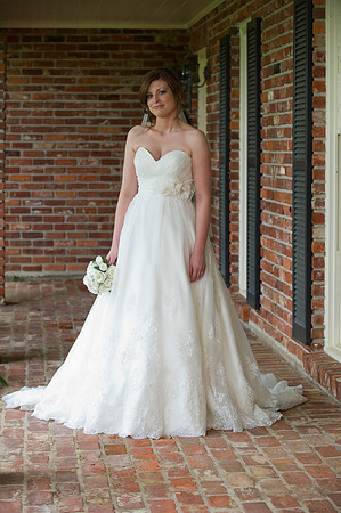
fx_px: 1353
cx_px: 170
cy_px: 256
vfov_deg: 21.5
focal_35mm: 95
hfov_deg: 14.4
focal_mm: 95
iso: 500
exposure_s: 1/200
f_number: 3.5
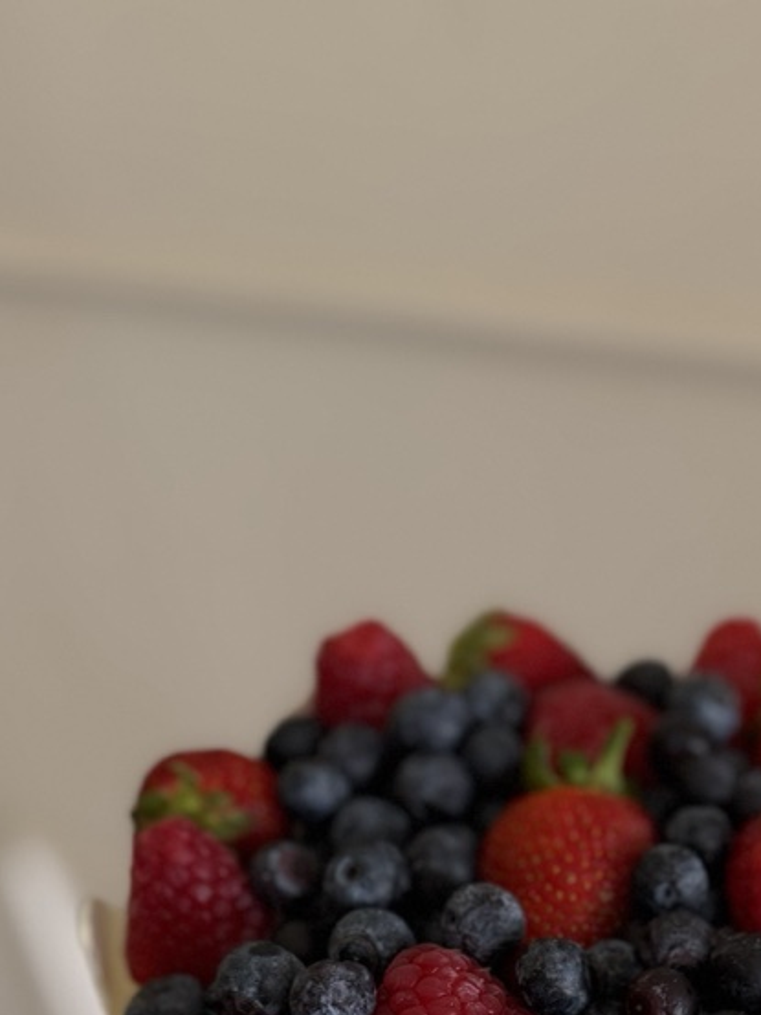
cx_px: 605
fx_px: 1525
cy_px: 1041
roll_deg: +6.0
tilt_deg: -38.4
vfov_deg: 33.4
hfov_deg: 27.5
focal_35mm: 52
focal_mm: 6.76
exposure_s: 1/60
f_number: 1.78
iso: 200
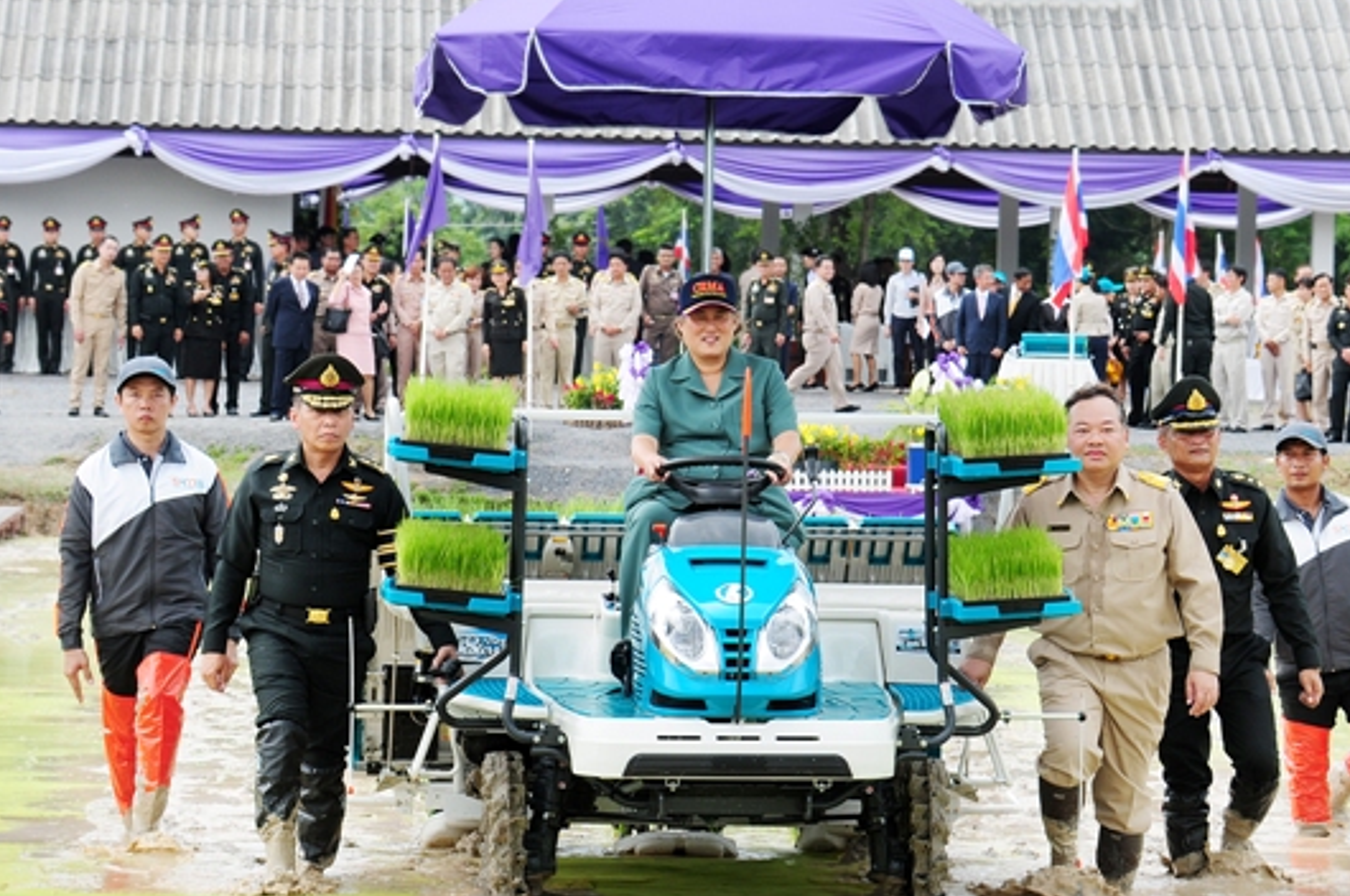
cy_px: 388
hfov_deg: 13.3
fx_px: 5768
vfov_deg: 8.9
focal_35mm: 154
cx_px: 690
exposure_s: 1/125
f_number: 8
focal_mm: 68
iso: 160
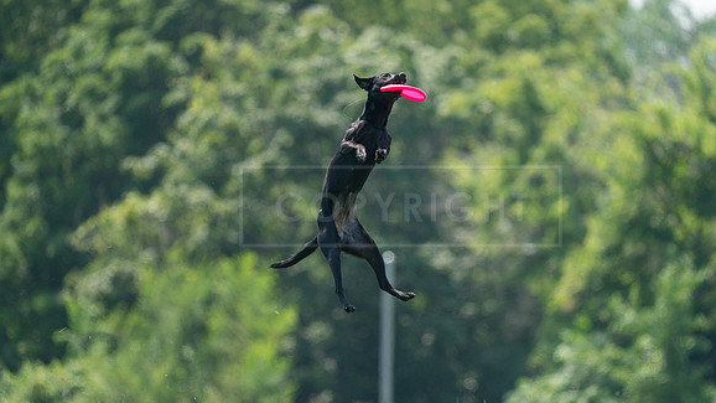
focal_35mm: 631
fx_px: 11979
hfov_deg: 3.4
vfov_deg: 1.9
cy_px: 228
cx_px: 358
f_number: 6.3
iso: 2000
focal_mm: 600
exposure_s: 1/4000
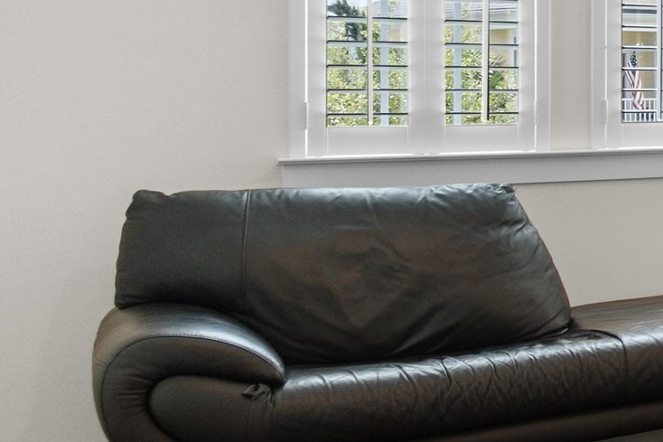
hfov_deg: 18.9
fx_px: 1234
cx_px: 1321
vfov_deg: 20.0
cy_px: 57
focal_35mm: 67
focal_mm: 11
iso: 100
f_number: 4.8
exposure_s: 1/8
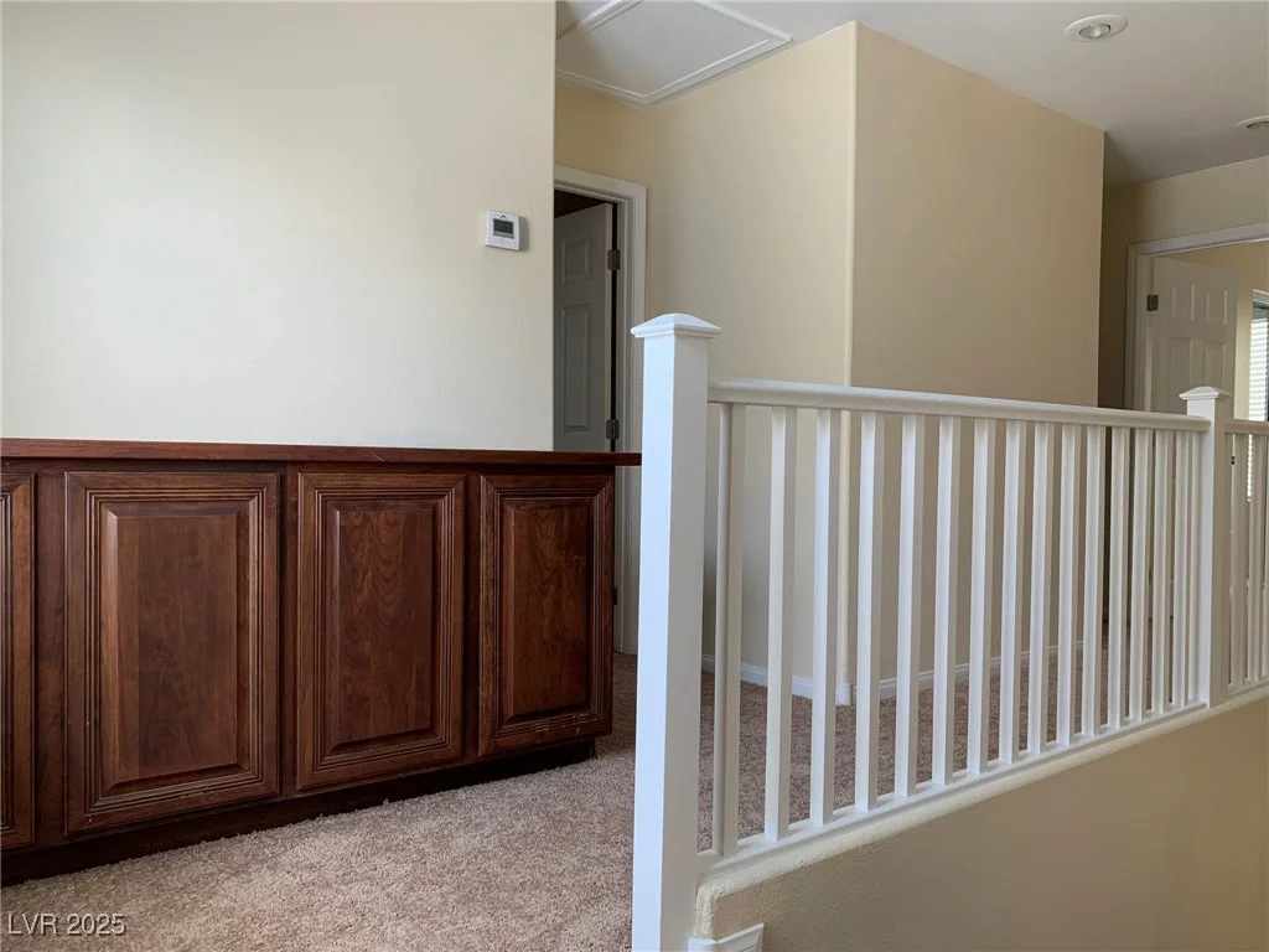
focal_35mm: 26
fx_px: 953
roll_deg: +0.0
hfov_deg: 67.3
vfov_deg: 53.1
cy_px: 476
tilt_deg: -0.7
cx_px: 634
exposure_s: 1/120
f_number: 1.8
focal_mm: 4.25
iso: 80
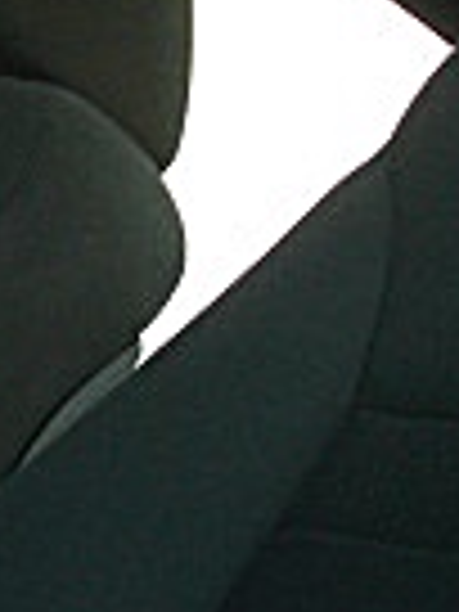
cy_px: 328
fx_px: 3006
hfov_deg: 8.5
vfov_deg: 11.6
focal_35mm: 170
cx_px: -310
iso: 200
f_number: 2.8
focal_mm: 6.3
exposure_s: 1/125
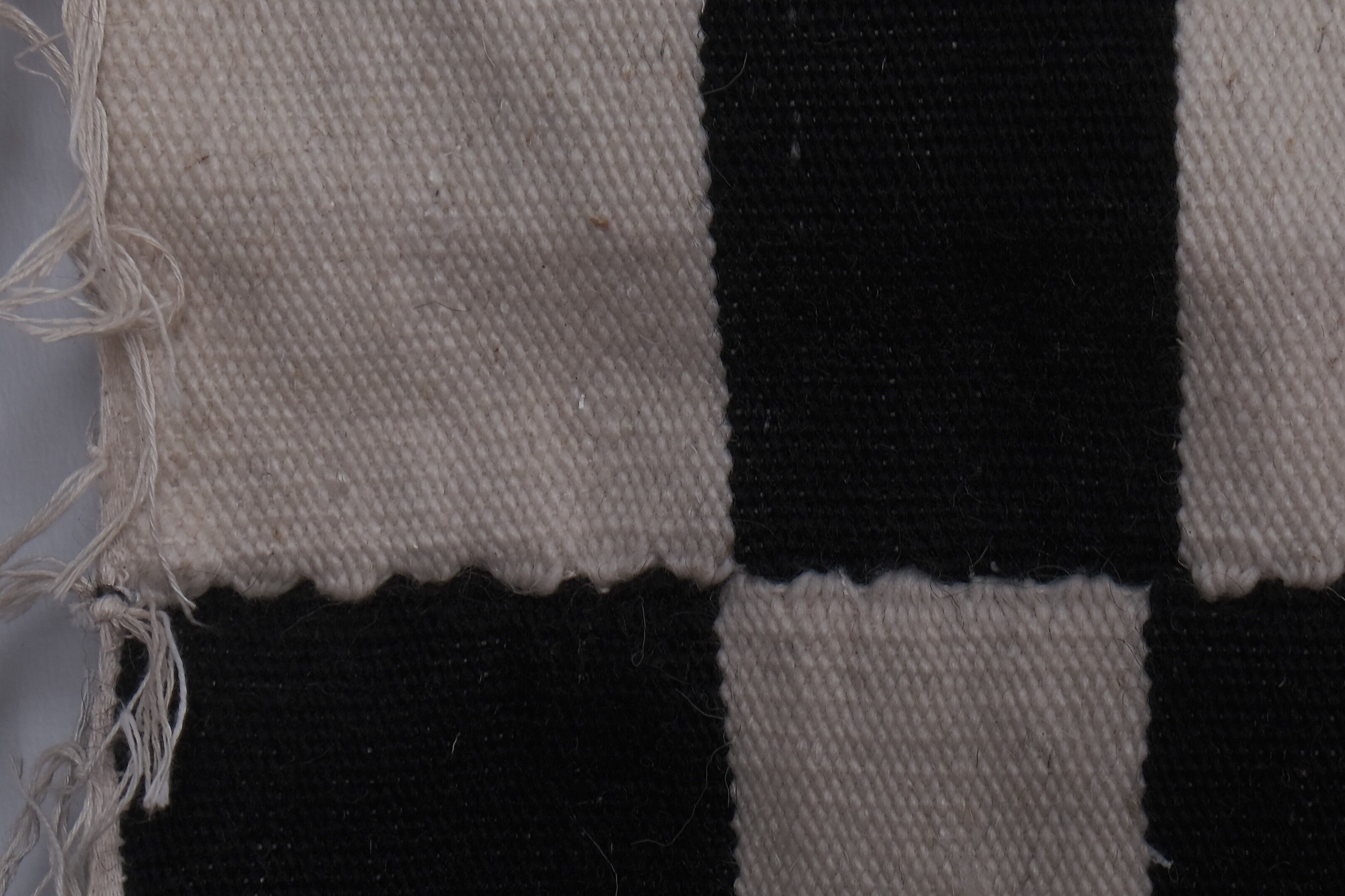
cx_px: 915
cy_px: 535
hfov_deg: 12.7
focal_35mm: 161
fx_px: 6015
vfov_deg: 8.5
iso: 160
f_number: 14
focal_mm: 55
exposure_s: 1/160
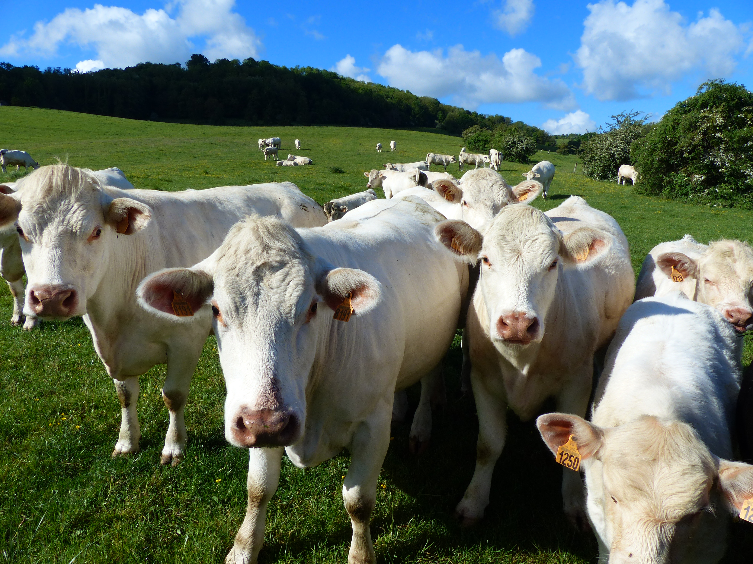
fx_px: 544
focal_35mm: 25
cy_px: 282
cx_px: 376
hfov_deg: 69.4
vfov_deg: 54.9
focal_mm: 4.5
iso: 100
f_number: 4
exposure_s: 1/1300
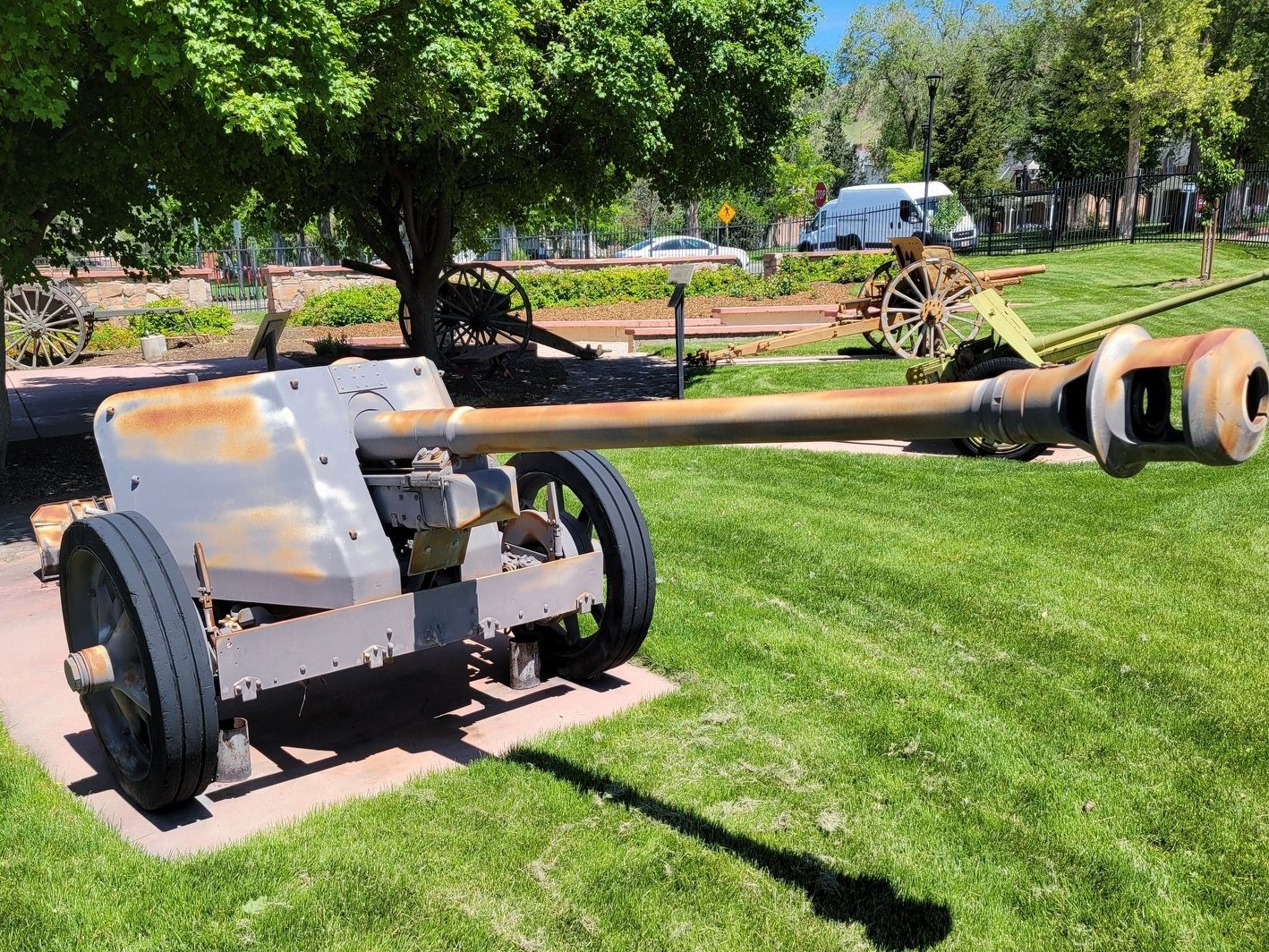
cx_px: 605
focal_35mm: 33
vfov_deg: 42.7
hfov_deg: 55.3
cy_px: 582
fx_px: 1210
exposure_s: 1/1606
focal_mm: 5.4
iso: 40
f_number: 1.8
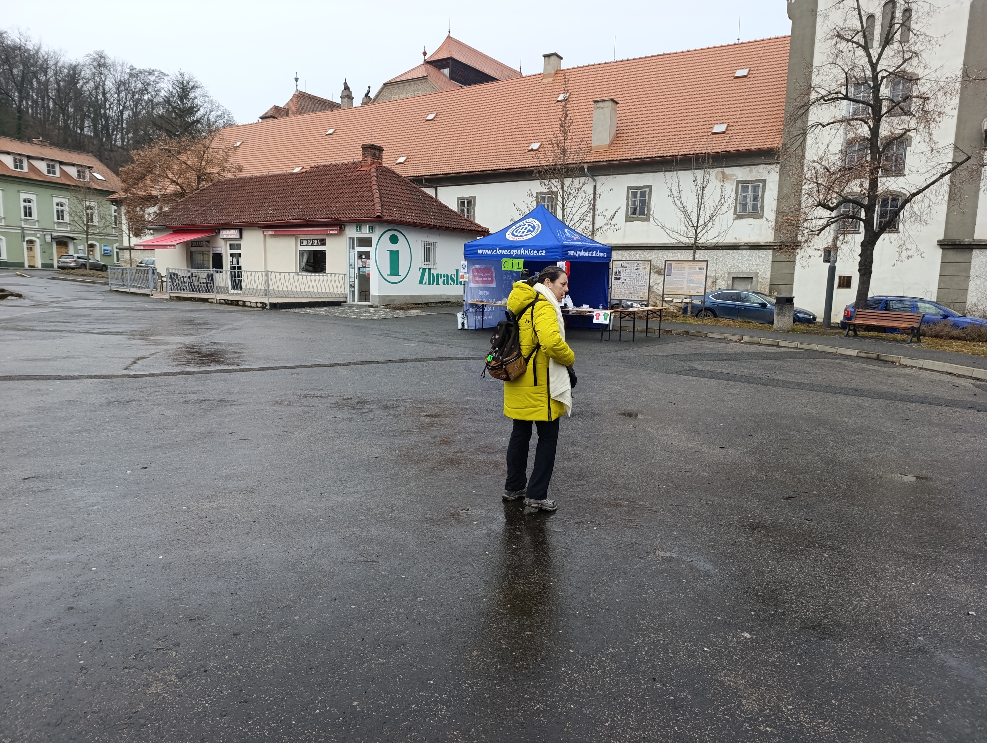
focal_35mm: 23
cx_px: 494
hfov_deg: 73.8
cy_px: 372
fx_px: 657
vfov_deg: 59.0
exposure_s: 1/153
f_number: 1.6
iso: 50
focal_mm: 6.14
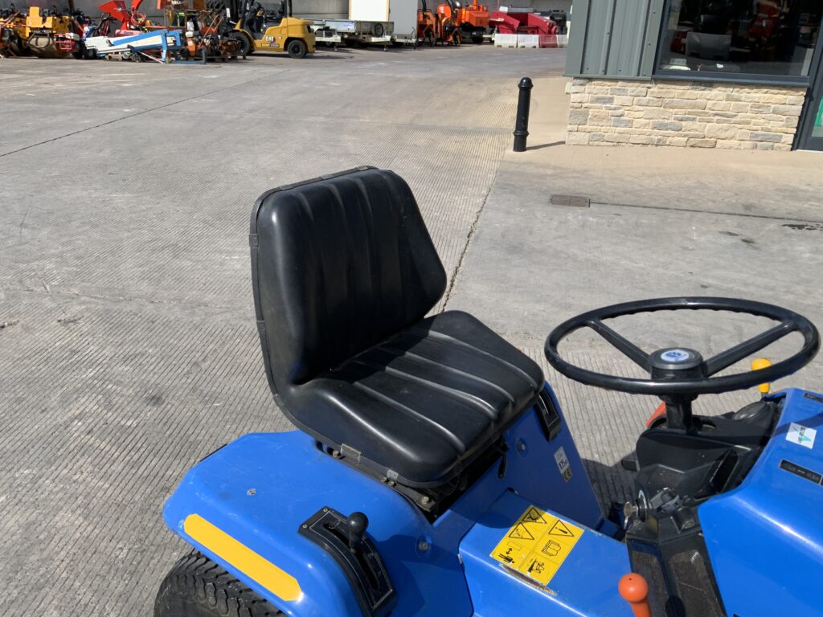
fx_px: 689
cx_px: 412
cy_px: 308
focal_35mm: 29
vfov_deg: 48.2
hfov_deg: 61.7
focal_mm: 3
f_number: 1.8
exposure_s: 1/1730
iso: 16
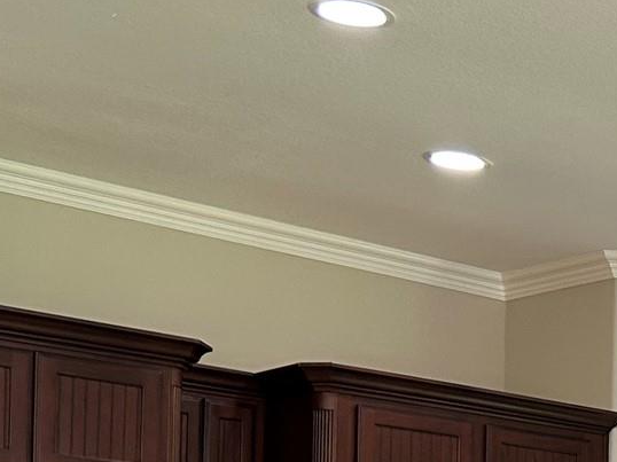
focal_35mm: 99
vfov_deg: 13.9
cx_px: 908
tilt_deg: +0.1
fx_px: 1764
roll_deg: -2.1
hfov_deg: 17.9
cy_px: 710
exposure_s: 1/60
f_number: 1.5
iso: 125
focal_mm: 5.7
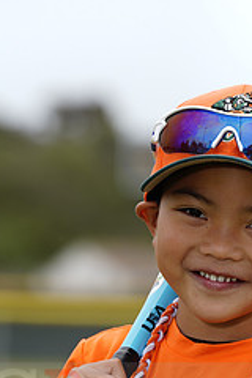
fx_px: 4704
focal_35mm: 448
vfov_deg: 4.6
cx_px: 210
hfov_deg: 3.1
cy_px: 384
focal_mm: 185
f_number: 5.6
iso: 50
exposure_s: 1/250
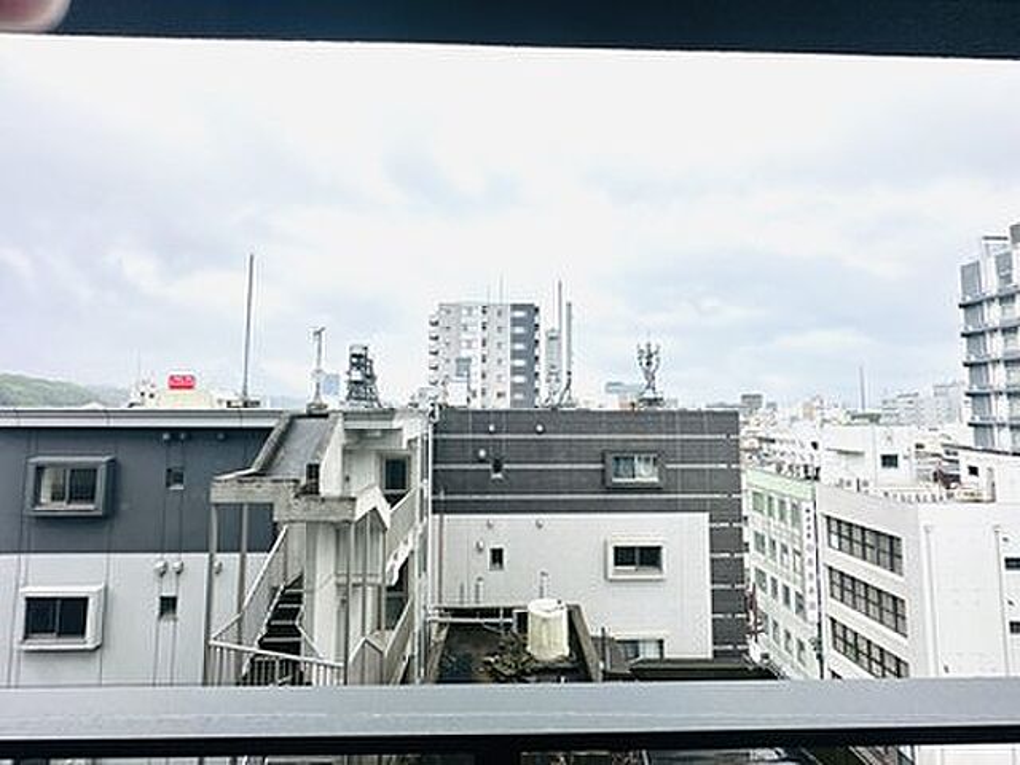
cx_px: 510
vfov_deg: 85.7
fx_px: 413
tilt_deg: +4.7
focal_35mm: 14
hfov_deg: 102.1
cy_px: 382
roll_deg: -0.3
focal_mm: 2.22
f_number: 2.2
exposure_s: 1/888
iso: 40
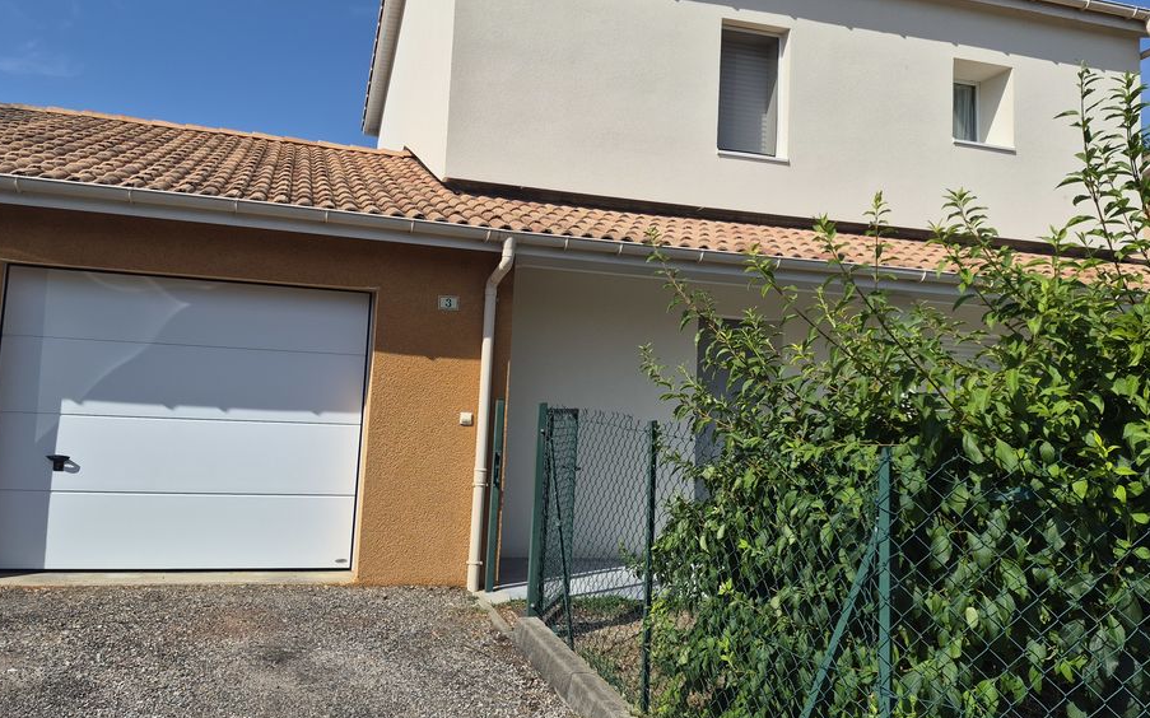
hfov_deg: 68.2
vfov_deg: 45.9
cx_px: 517
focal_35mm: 27
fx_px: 846
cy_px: 313
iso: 80
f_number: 1.8
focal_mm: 5.4
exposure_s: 1/7696
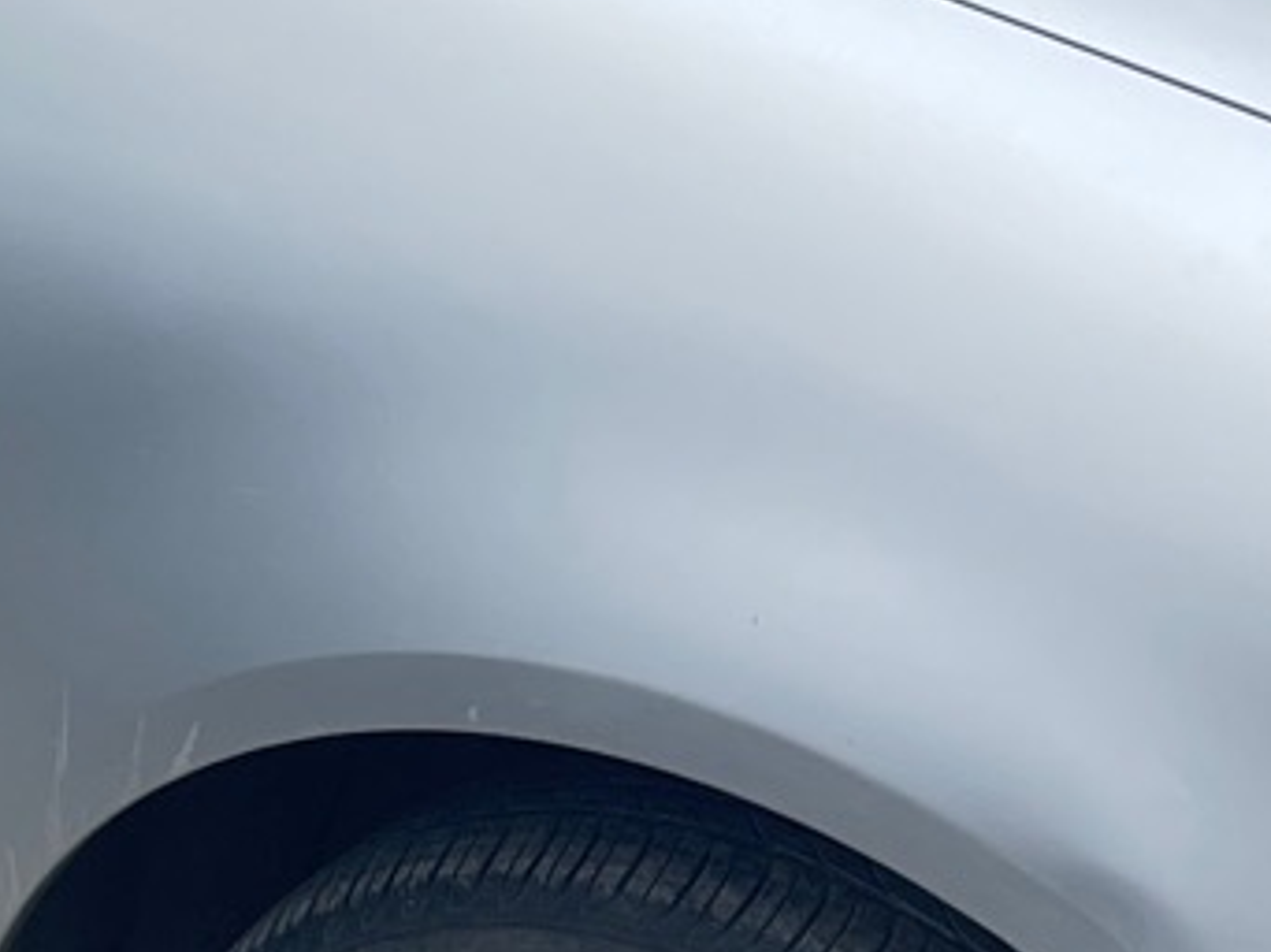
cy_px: 167
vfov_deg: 10.8
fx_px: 5027
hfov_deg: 14.3
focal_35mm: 137
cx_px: 268
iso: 32
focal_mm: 4.2
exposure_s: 1/1043
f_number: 1.6
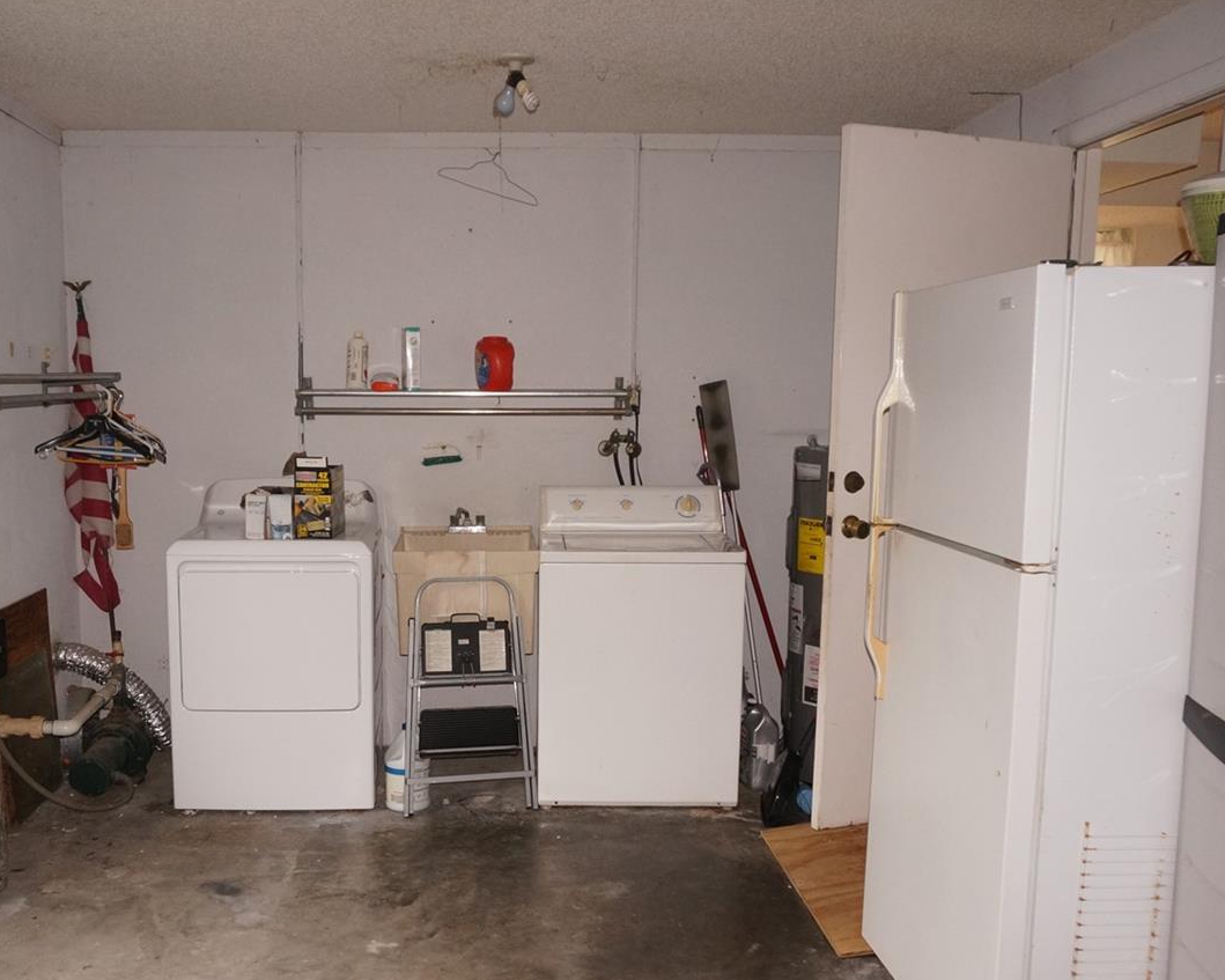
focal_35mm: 34
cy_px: 566
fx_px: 1233
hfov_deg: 52.5
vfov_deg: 43.2
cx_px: 494
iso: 800
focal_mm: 16
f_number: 4
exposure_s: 1/160
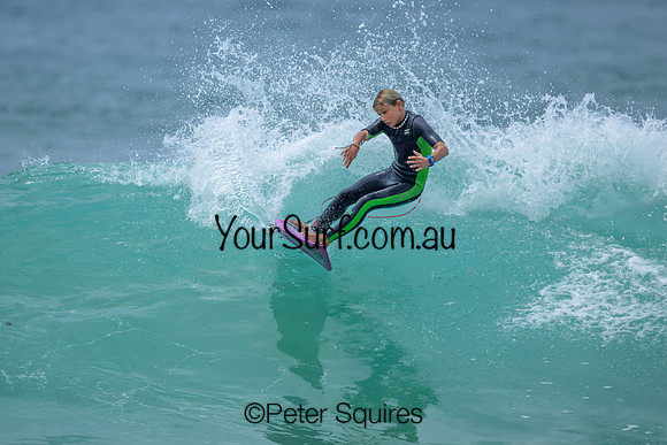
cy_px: 222
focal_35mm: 800
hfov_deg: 2.6
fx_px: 14825
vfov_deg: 1.7
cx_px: 334
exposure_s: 1/2000
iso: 220
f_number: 6.3
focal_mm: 800
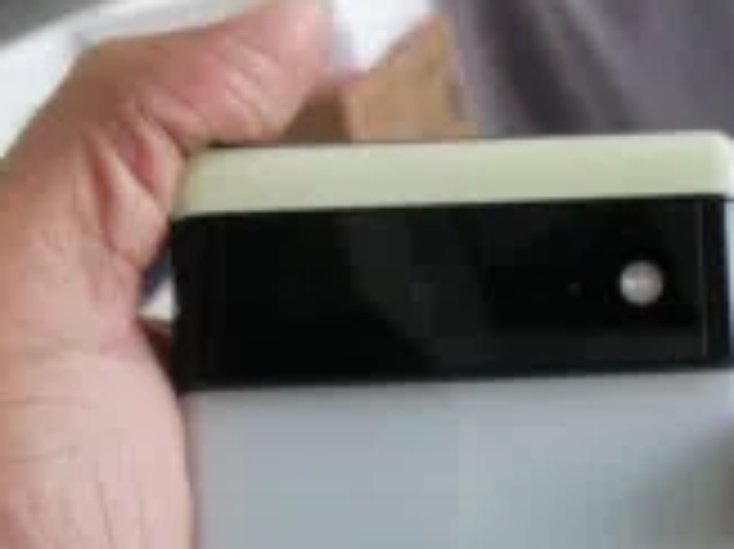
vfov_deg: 22.0
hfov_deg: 29.9
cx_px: 522
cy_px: 554
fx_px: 1356
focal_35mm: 64
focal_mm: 3.95
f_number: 1.8
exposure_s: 1/50
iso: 64
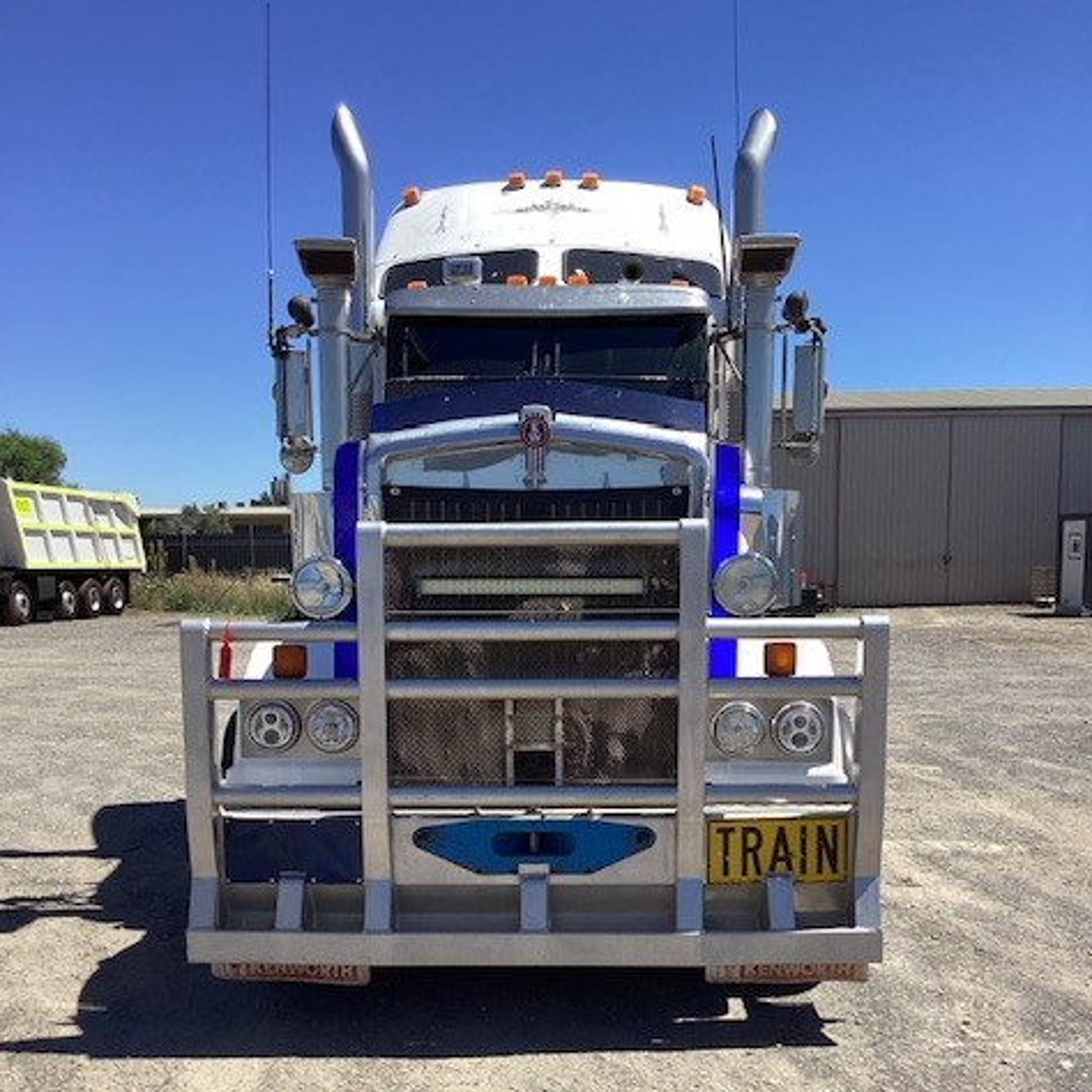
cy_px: 710
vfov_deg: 44.4
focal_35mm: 37
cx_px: 548
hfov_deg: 44.9
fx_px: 1321
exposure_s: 1/1359
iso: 25
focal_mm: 3.3
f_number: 2.4
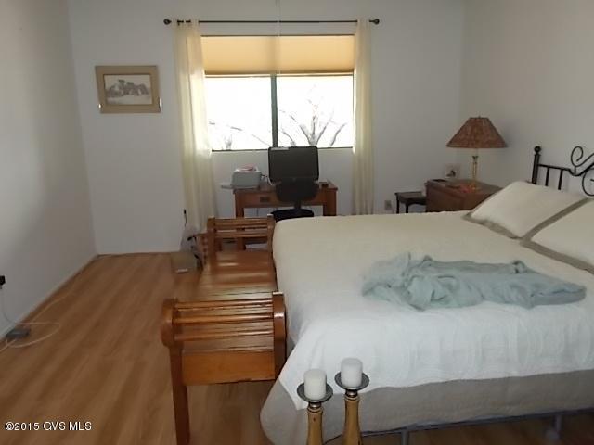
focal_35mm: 26
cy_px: 222
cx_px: 297
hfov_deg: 67.3
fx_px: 446
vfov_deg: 53.1
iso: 200
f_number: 3.2
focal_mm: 4.6
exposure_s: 1/25
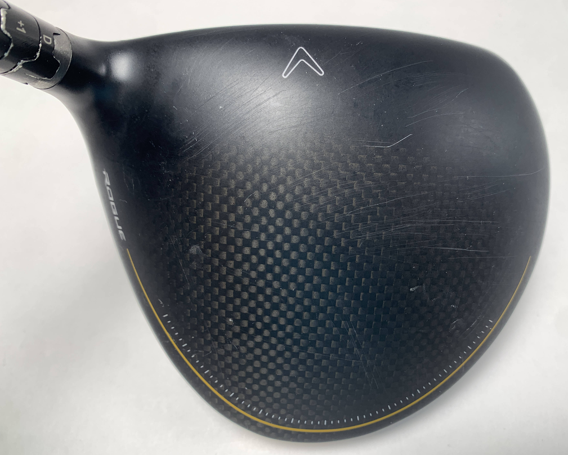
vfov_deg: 50.0
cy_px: 239
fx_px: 488
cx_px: 307
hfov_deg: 60.4
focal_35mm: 29
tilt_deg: -65.7
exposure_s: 1/134
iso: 25
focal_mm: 4.25
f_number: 1.8
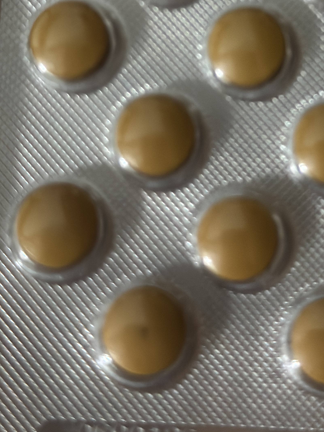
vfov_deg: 20.1
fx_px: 1173
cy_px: -16
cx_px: 249
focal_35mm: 94
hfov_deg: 15.6
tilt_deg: -81.4
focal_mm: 6.76
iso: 500
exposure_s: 1/35
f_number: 1.78
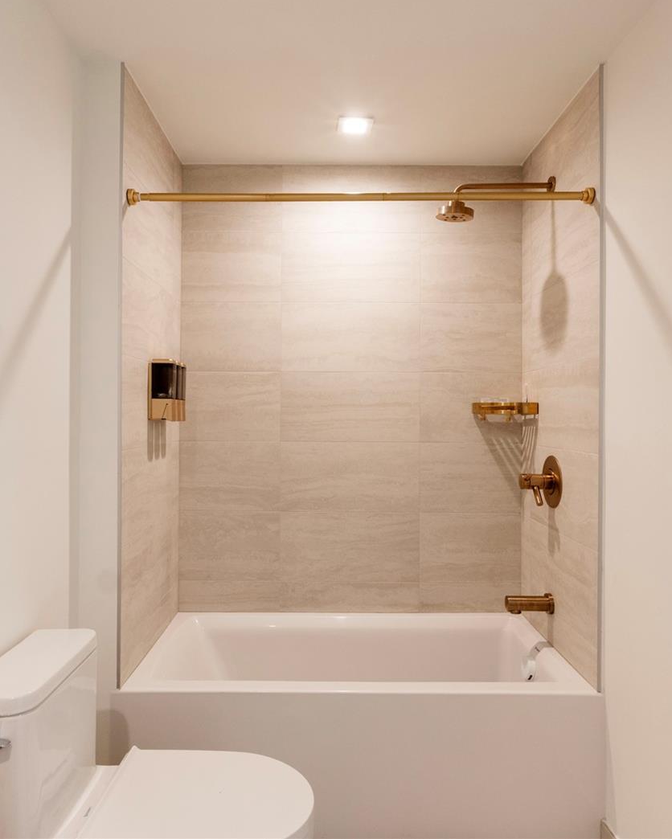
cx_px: 346
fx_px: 589
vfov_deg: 70.9
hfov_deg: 59.4
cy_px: 411
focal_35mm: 24
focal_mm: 11
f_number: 8
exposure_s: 1/6
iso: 400
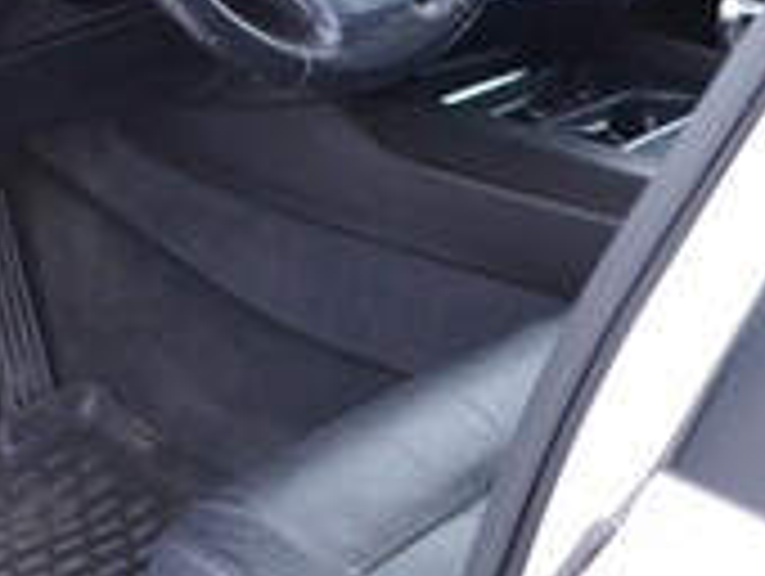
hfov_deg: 17.3
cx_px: 104
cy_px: -29
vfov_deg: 13.0
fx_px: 2479
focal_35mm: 112
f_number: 2.8
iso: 200
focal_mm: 24
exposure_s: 1/40
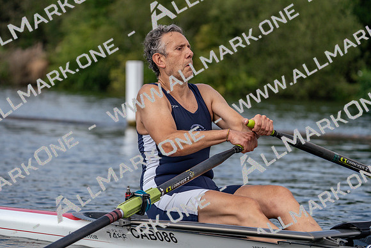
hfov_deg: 10.3
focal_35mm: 200
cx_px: 186
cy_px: 124
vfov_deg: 6.9
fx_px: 2061
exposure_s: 1/1600
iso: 320
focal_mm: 200
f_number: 5.6
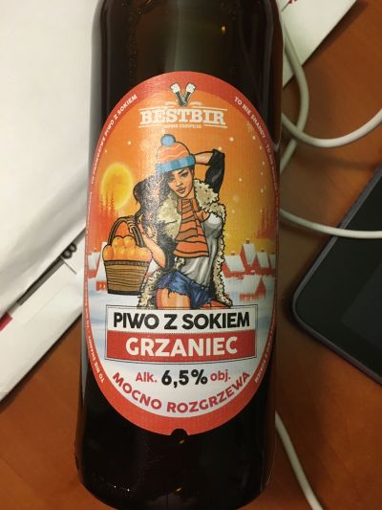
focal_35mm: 29
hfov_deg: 48.2
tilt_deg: -86.3
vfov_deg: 61.6
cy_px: 255
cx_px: 191
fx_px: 427
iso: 250
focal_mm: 4.15
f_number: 2.2
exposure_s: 1/33
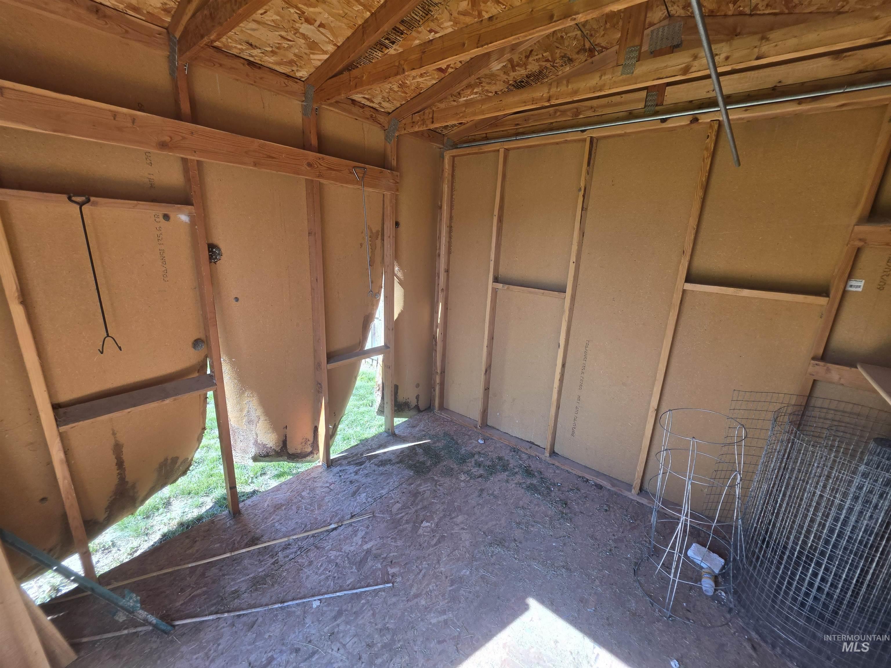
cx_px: 446
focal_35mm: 13
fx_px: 335
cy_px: 334
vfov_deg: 89.9
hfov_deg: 106.2
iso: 20
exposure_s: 1/120
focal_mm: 2.2
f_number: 1.9
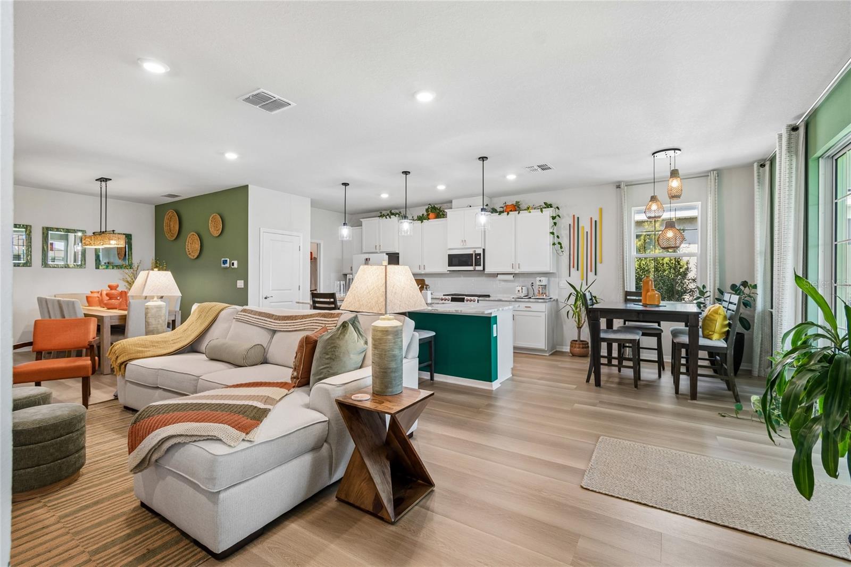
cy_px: 284
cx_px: 426
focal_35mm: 15
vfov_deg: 77.3
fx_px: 354
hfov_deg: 100.4
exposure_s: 1/10
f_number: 7.1
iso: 100
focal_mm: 10
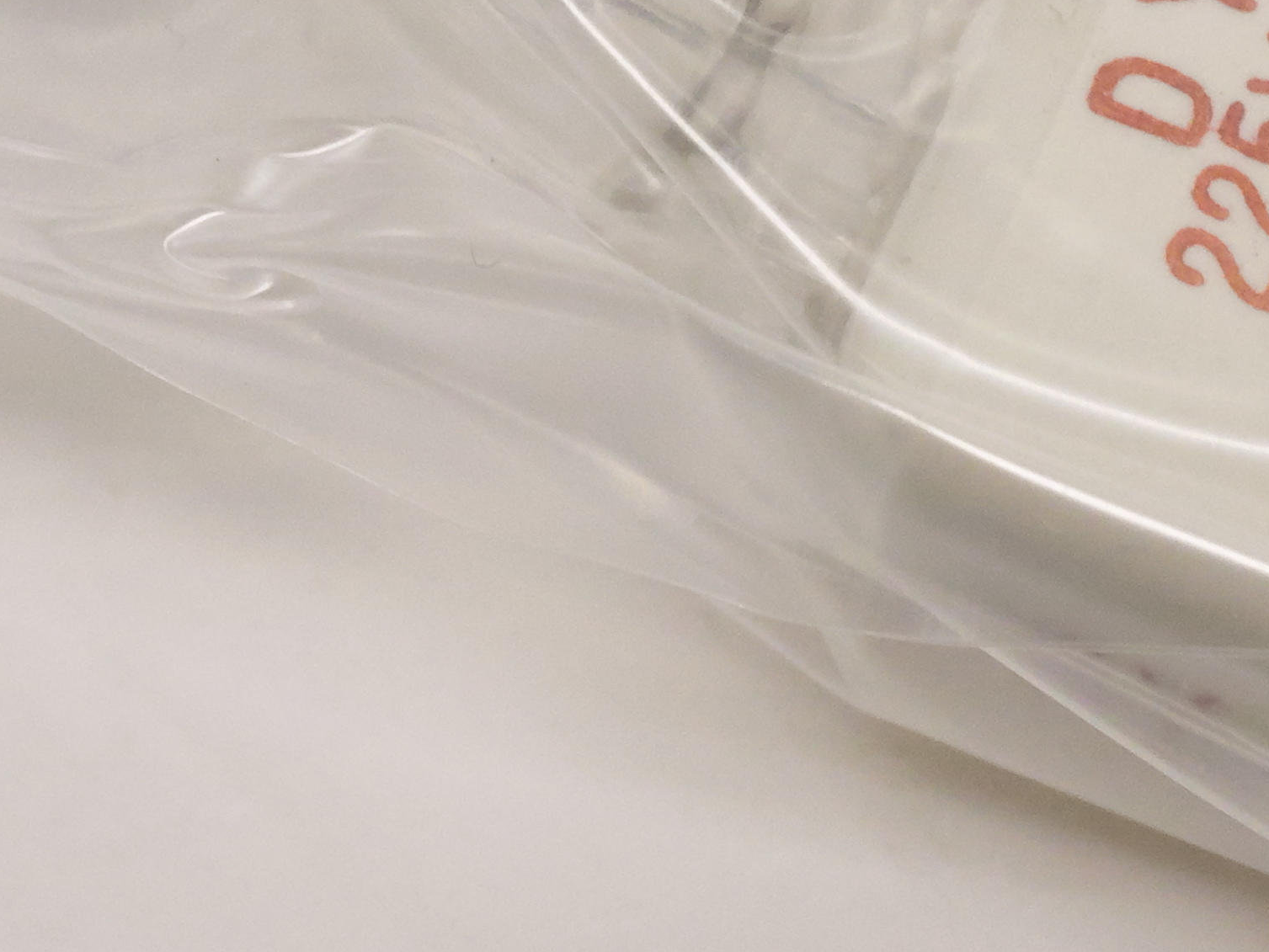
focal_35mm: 230
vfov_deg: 6.4
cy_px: -152
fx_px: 8434
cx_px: 765
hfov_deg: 8.6
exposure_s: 1/125
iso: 2500
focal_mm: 30
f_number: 8
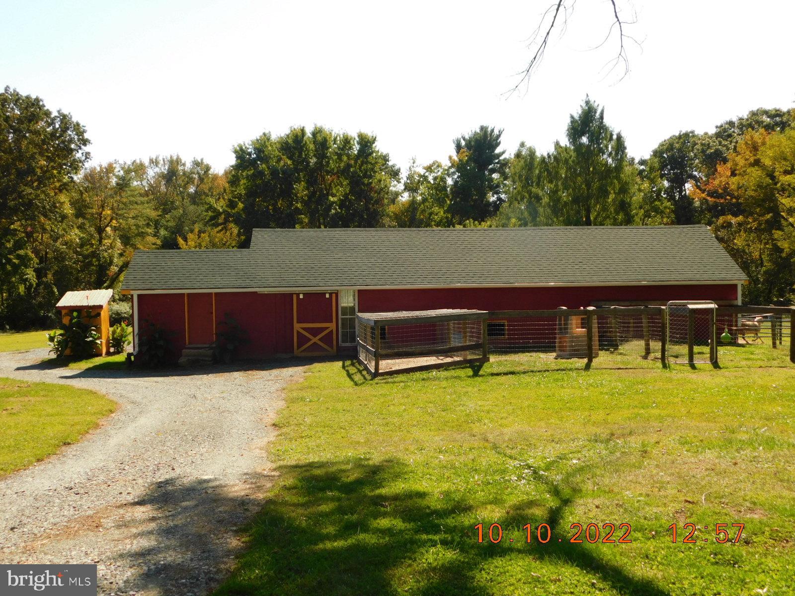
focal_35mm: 36
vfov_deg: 39.7
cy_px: 298
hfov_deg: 51.4
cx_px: 398
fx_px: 827
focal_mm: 6.3
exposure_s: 1/640
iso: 125
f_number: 3.5
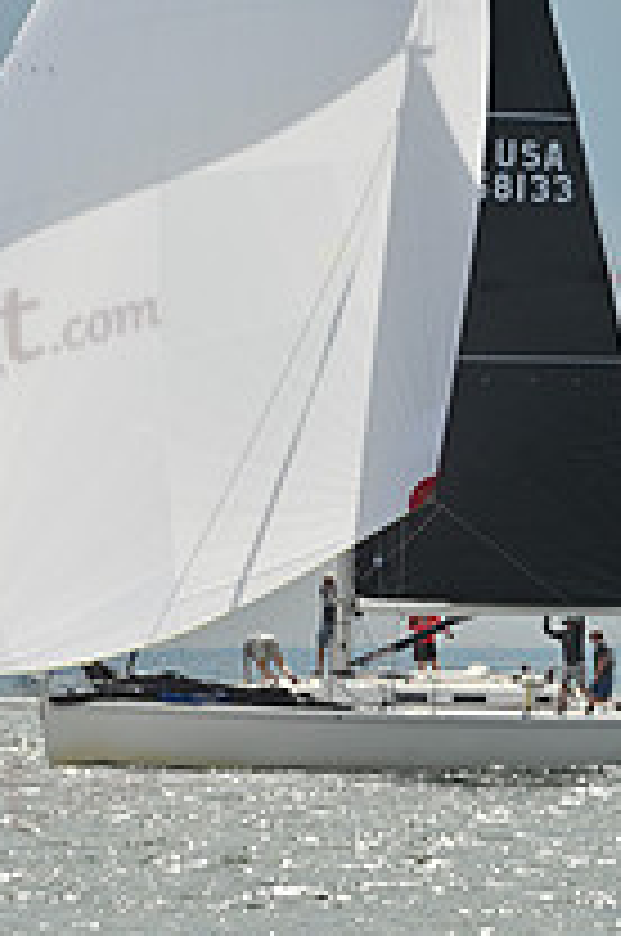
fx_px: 14511
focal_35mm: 559
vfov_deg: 3.7
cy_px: 549
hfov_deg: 2.5
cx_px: 394
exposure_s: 1/1600
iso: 320
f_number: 10
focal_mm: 200
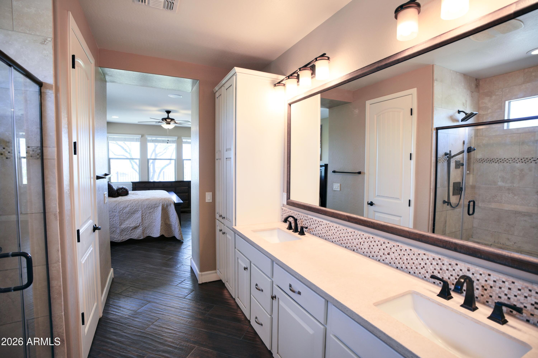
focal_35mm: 16
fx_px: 239
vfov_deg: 73.7
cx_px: 269
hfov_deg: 96.7
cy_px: 179
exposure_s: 1/60
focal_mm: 16
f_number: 4
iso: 250
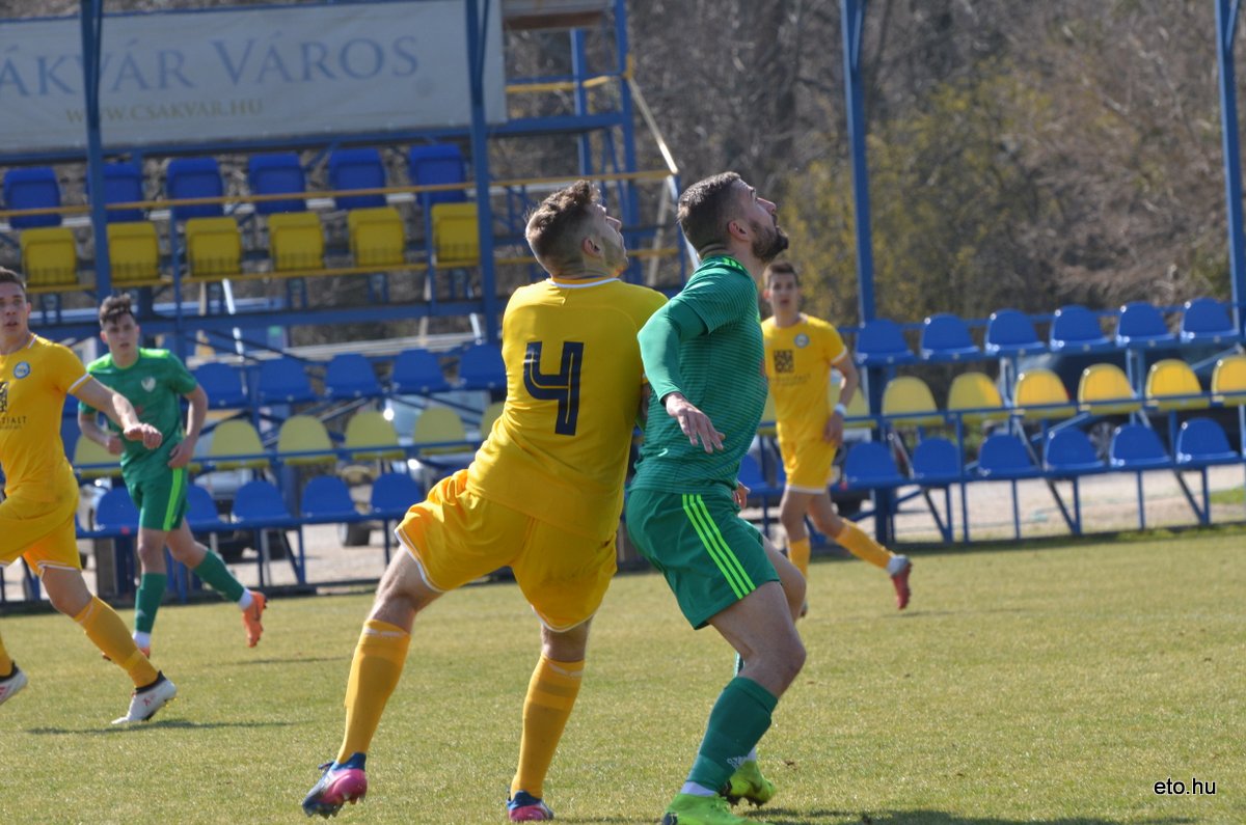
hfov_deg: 7.4
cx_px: 623
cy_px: 412
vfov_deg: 4.9
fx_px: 9585
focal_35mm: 278
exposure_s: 1/800
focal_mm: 185
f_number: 7.1
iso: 500
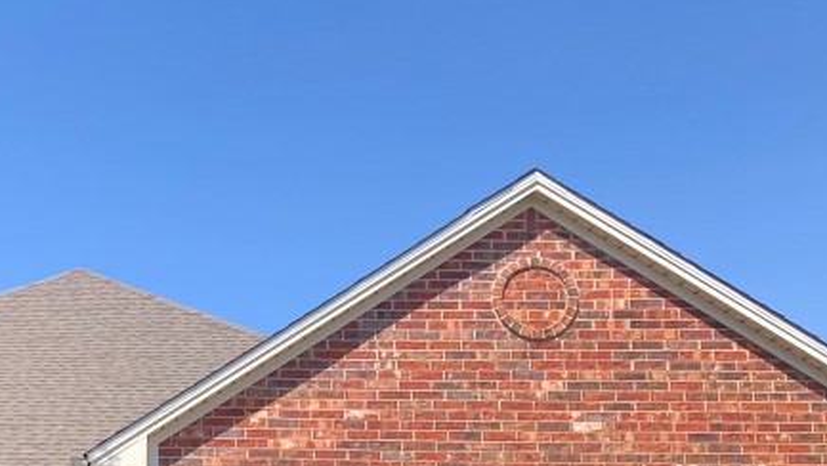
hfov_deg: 30.0
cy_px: 447
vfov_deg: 17.7
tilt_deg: +10.9
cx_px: 74
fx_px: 1470
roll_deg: -1.9
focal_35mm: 67
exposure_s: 1/413
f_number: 1.8
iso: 25
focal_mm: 4.25
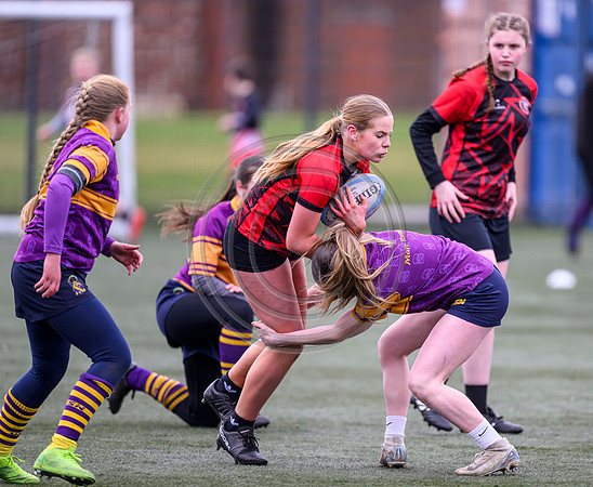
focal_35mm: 470
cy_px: 237
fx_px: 8326
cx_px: 375
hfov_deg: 4.1
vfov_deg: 3.4
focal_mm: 400
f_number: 3.2
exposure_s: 1/1250
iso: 500
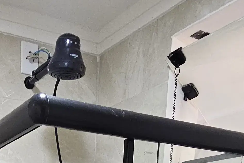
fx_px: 386
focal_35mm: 57
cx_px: 42
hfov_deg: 33.8
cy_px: 360
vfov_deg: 16.0
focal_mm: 2.2
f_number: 2.2
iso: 320
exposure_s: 1/48.1
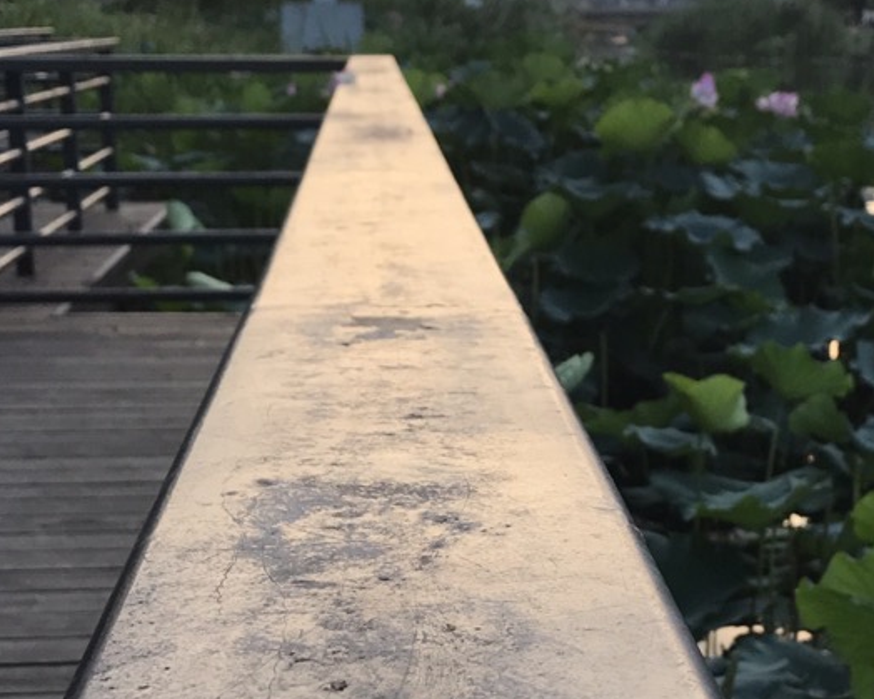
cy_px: 489
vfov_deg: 20.9
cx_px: 524
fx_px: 1888
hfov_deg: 26.0
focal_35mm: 73
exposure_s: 1/584
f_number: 1.8
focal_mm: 3.99
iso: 20
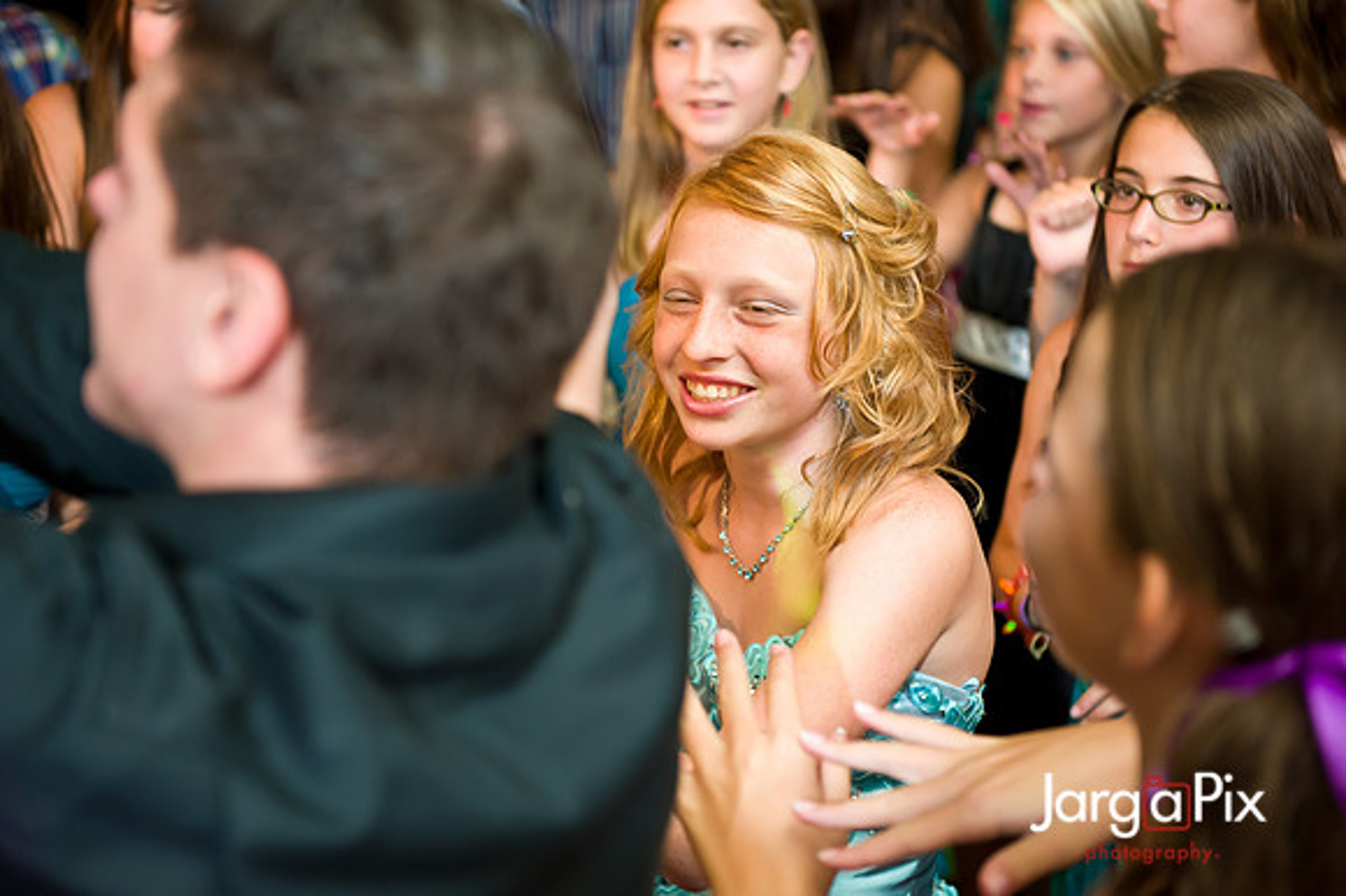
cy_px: 448
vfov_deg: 19.4
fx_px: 2616
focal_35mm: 70
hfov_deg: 28.9
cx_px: 673
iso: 1600
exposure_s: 1/125
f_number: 3.2
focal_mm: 70
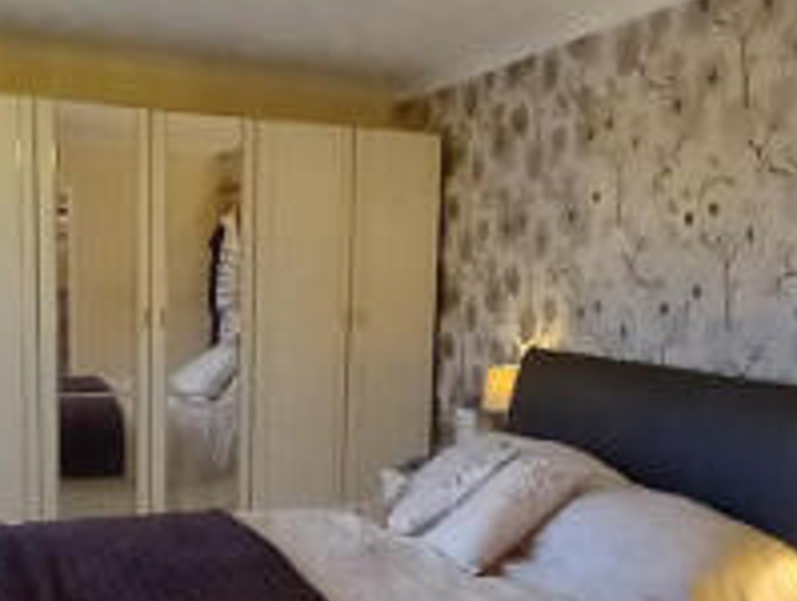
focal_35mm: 38
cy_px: 375
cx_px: 374
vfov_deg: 37.6
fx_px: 876
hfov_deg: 48.9
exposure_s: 1/25
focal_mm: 1.13
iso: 250
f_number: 2.2
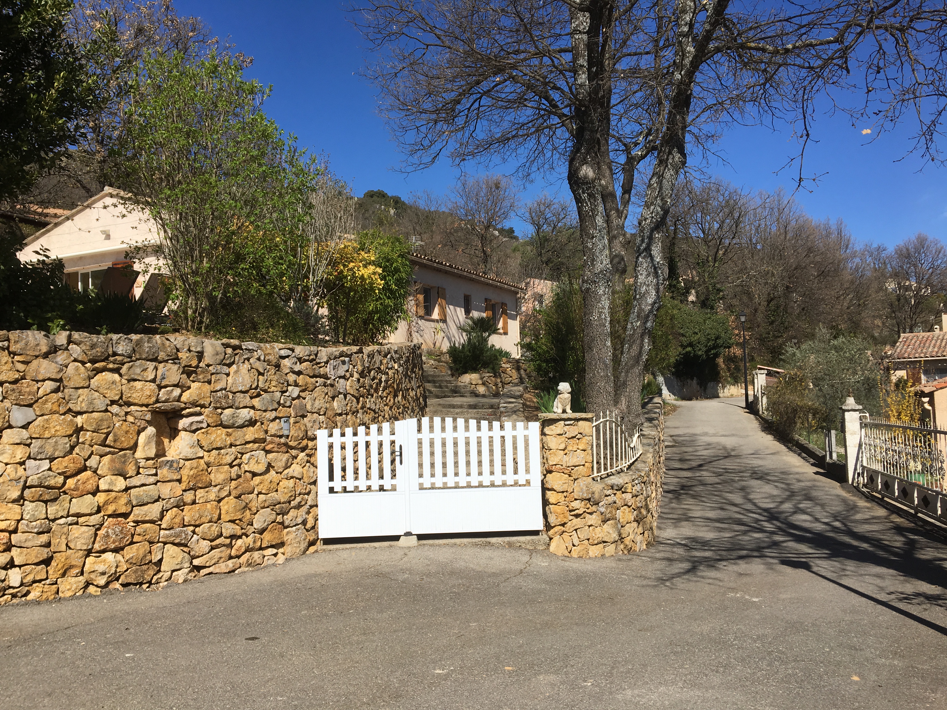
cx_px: 474
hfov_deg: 61.7
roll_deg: +2.2
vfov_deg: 48.2
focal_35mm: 29
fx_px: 793
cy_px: 355
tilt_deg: +3.3
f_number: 2.2
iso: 25
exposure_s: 1/2198
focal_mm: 4.15
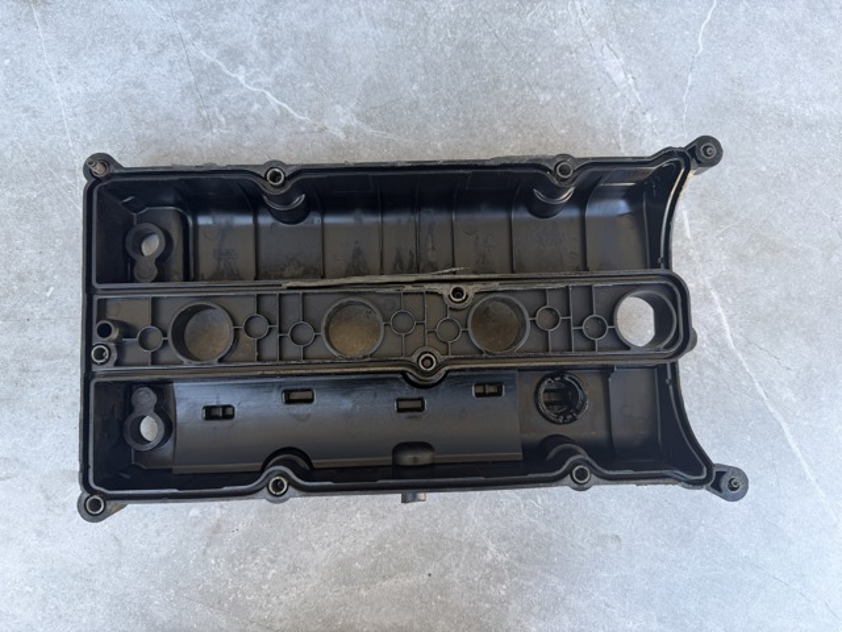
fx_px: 584
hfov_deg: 71.6
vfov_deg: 56.8
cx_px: 421
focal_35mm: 24
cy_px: 316
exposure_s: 1/121
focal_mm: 6.76
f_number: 1.78
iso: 80
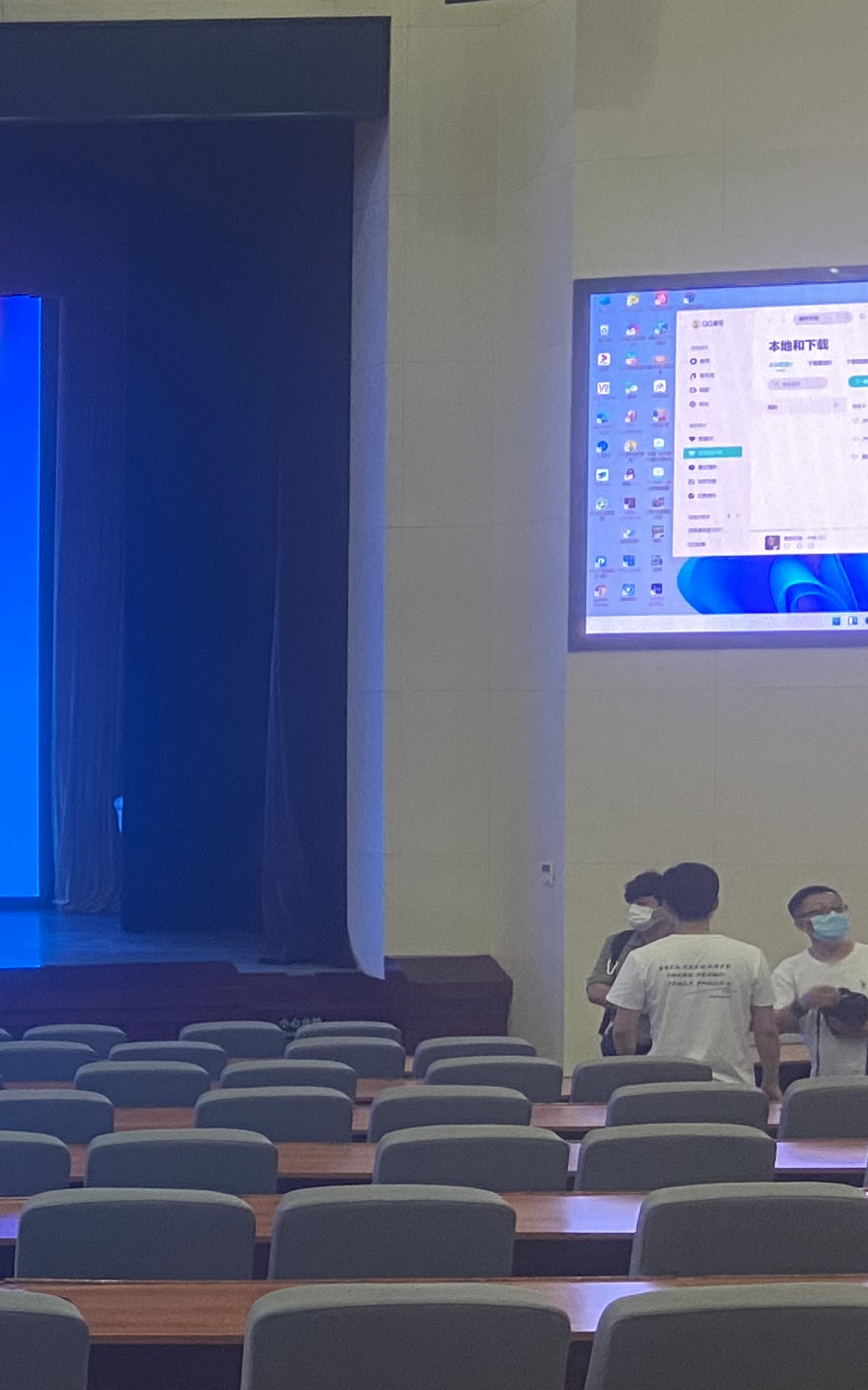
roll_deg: +0.0
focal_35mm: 71
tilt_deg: -2.9
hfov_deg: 16.0
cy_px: 812
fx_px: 2688
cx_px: -604
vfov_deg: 28.9
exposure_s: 1/60
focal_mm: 4.25
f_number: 1.8
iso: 200
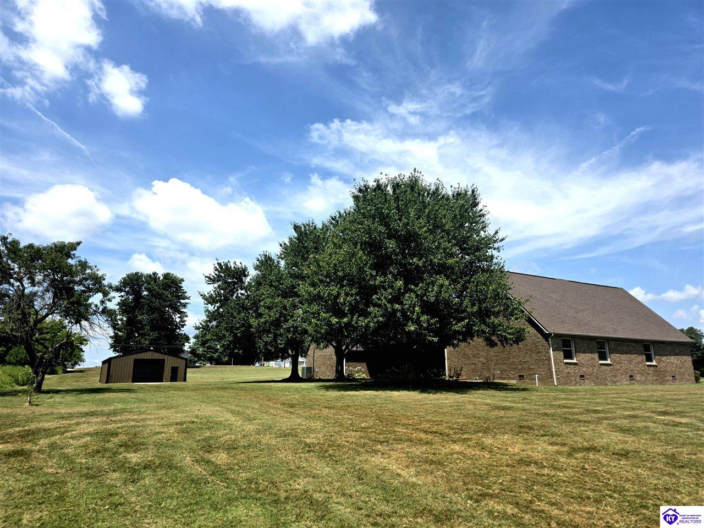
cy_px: 264
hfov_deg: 73.9
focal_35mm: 23
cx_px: 352
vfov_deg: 58.9
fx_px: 468
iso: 80
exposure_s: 1/10000
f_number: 1.7
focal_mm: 6.3
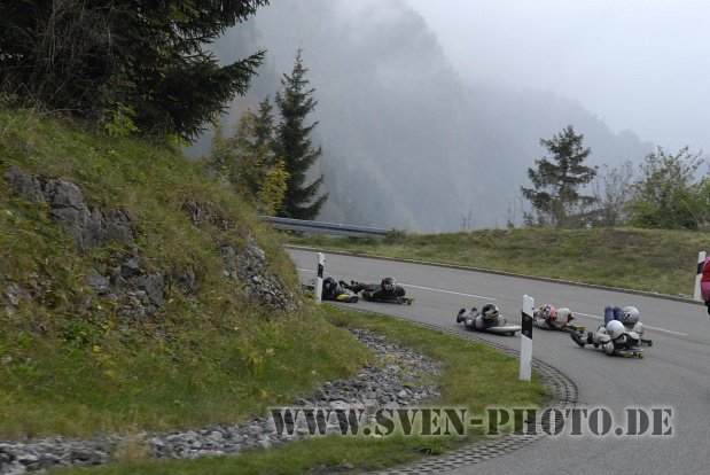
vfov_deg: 16.6
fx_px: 1629
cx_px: 355
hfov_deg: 24.6
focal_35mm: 82
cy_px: 238
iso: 640
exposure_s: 1/160
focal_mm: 55
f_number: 6.3
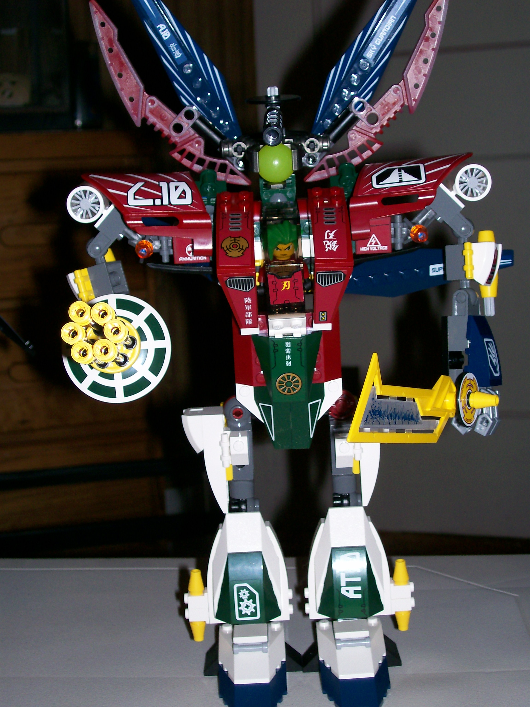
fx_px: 1143
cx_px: 265
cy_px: 354
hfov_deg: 26.1
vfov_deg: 34.3
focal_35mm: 56
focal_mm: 9.4
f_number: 3.4
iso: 80
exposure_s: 1/59.1
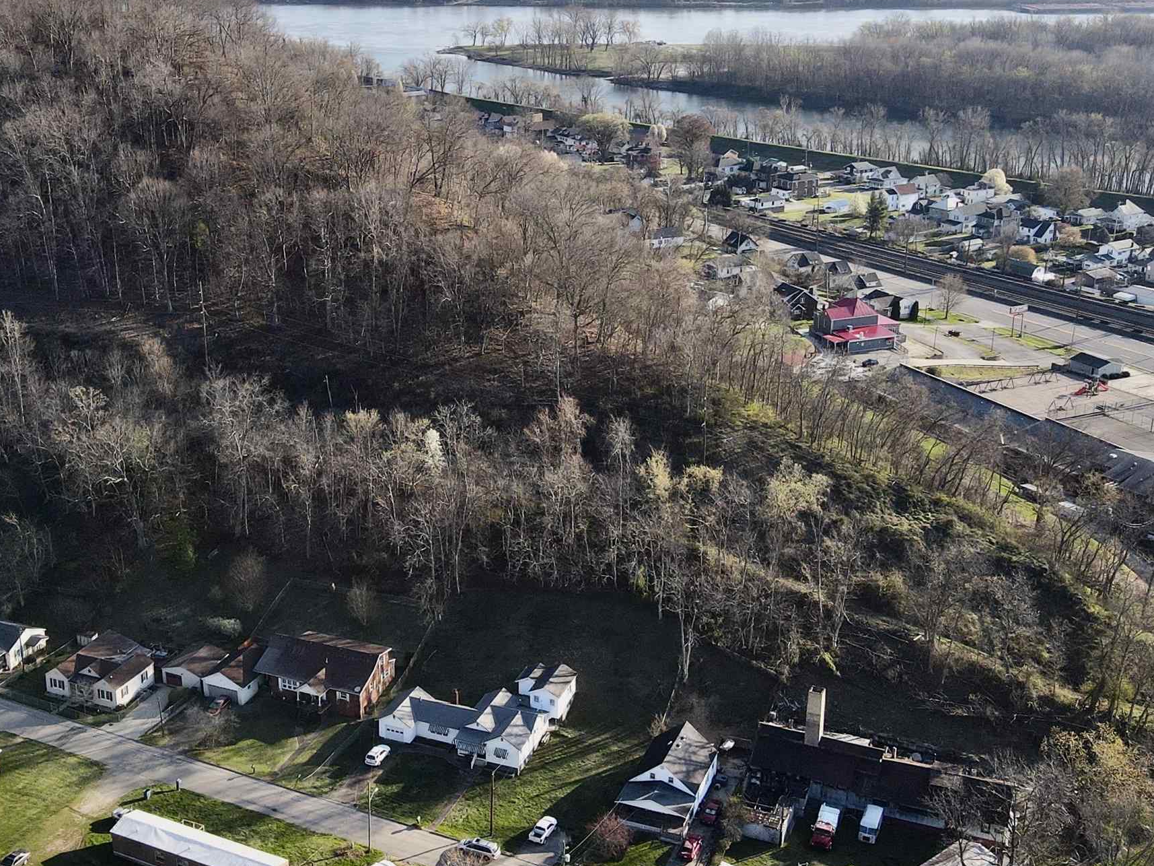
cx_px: 446
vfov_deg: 33.6
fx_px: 1433
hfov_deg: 43.6
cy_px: 399
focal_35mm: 43
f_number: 2.8
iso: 100
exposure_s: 1/400
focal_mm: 4.5
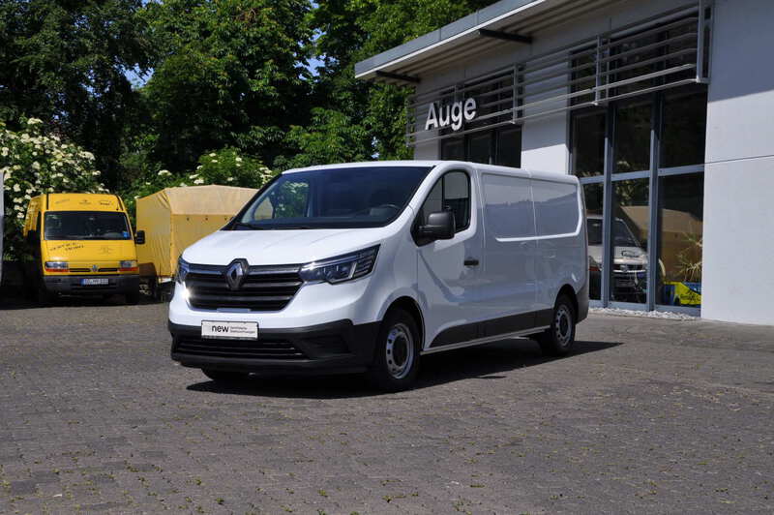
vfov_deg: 25.7
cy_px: 258
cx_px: 387
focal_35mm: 52
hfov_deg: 37.9
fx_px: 1128
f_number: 11
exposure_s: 1/500
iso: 200
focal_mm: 35
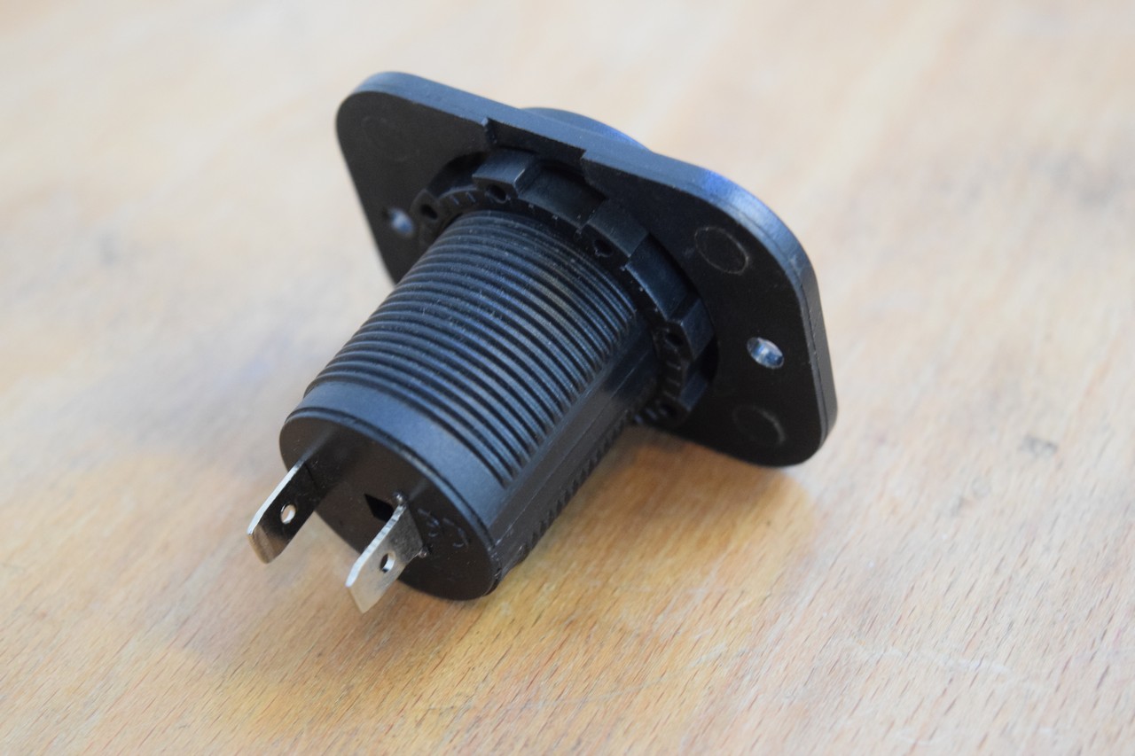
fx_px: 2270
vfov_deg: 18.9
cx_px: 568
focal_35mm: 72
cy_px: 378
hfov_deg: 28.1
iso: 3200
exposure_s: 1/100
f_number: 5.3
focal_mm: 48
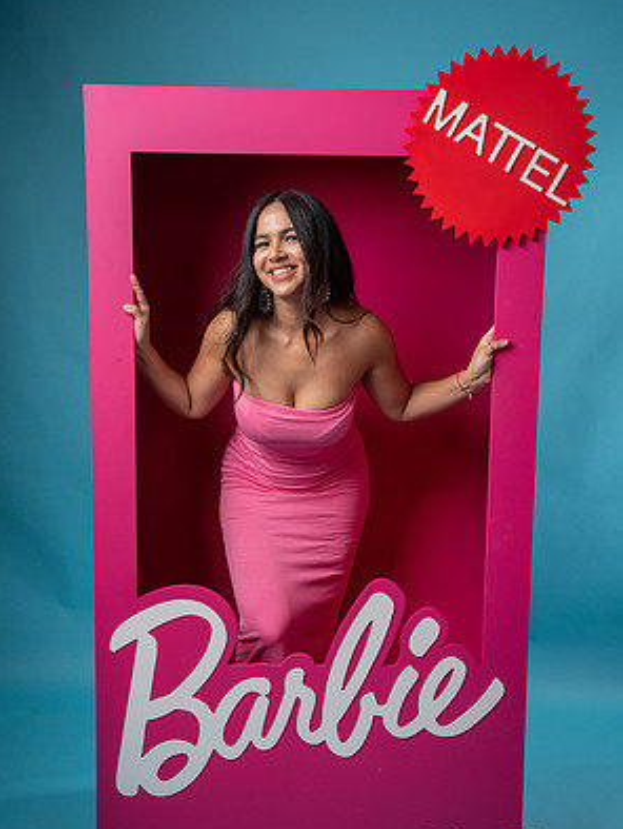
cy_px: 467
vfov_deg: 42.0
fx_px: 1079
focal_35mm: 45
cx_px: 309
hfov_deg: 32.2
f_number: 5.6
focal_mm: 41
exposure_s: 1/200
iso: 250
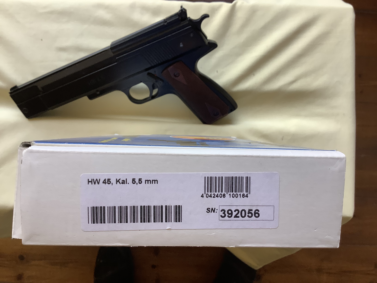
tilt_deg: -87.9
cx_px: 188
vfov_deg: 45.4
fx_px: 338
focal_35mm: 31
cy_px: 142
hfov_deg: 58.4
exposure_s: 1/100
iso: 80
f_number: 2.4
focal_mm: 3.3
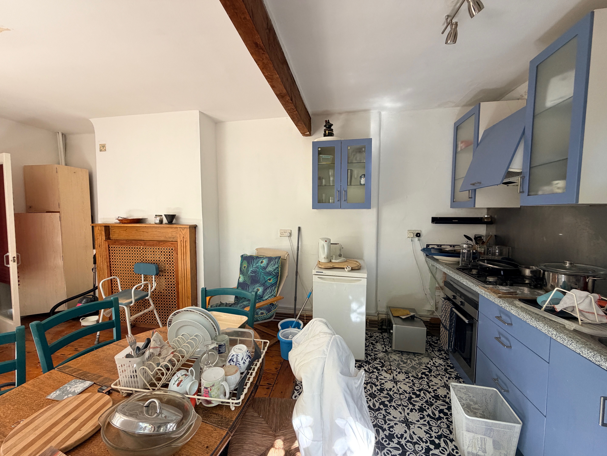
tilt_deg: -2.7
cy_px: 228
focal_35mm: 14
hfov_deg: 102.1
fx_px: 245
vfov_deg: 85.7
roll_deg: -0.1
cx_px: 304
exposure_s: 1/121
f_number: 2.2
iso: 160
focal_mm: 2.22
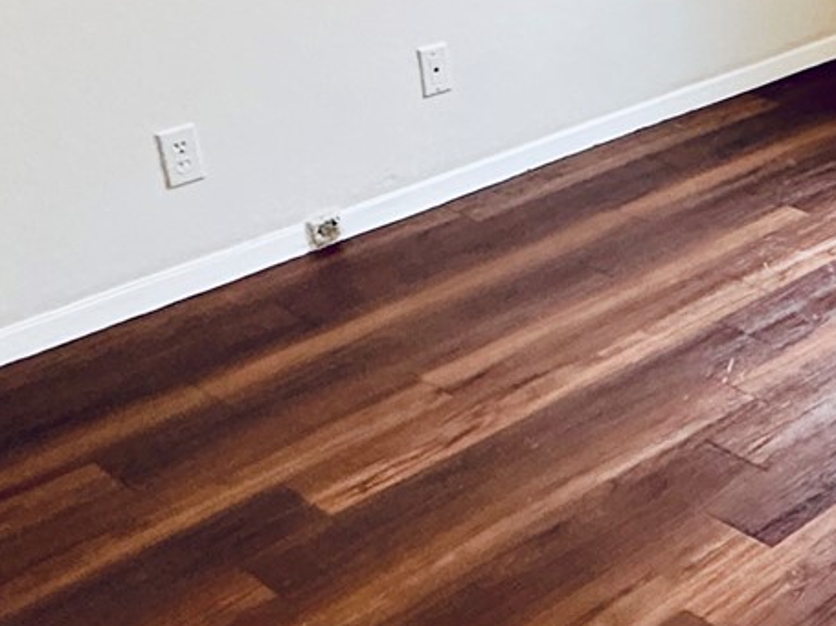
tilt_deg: -21.8
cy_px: 123
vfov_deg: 22.9
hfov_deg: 25.9
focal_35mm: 63
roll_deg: -0.3
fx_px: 1521
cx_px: 1112
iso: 320
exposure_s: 1/60
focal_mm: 2.22
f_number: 2.2
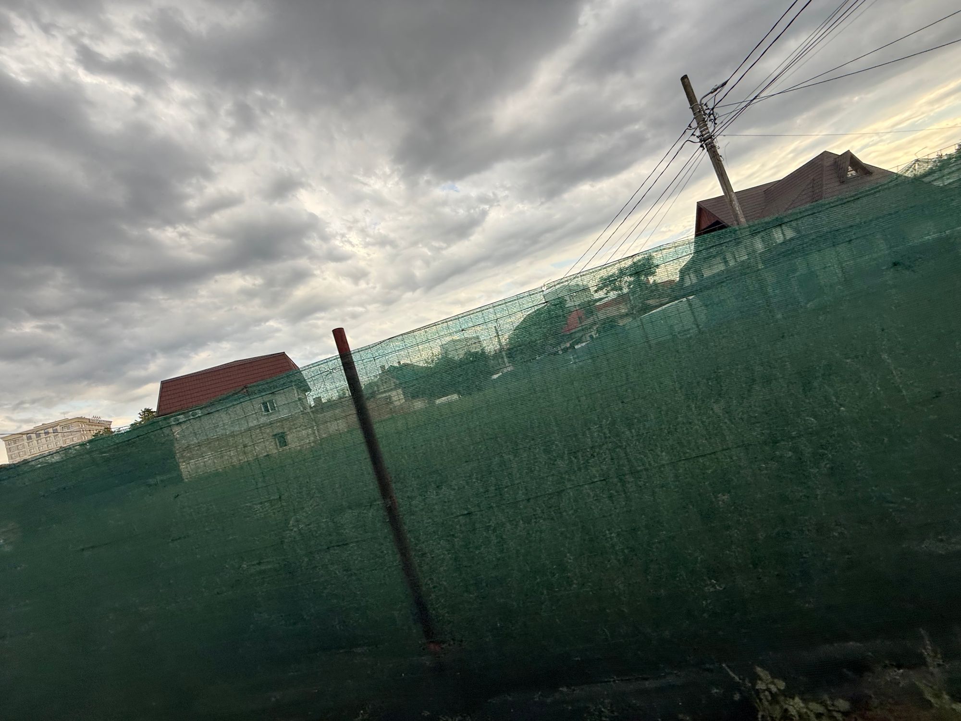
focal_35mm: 14
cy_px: 360
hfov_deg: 102.1
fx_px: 389
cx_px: 480
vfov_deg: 85.7
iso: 50
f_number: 2.2
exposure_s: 1/403
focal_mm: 2.22
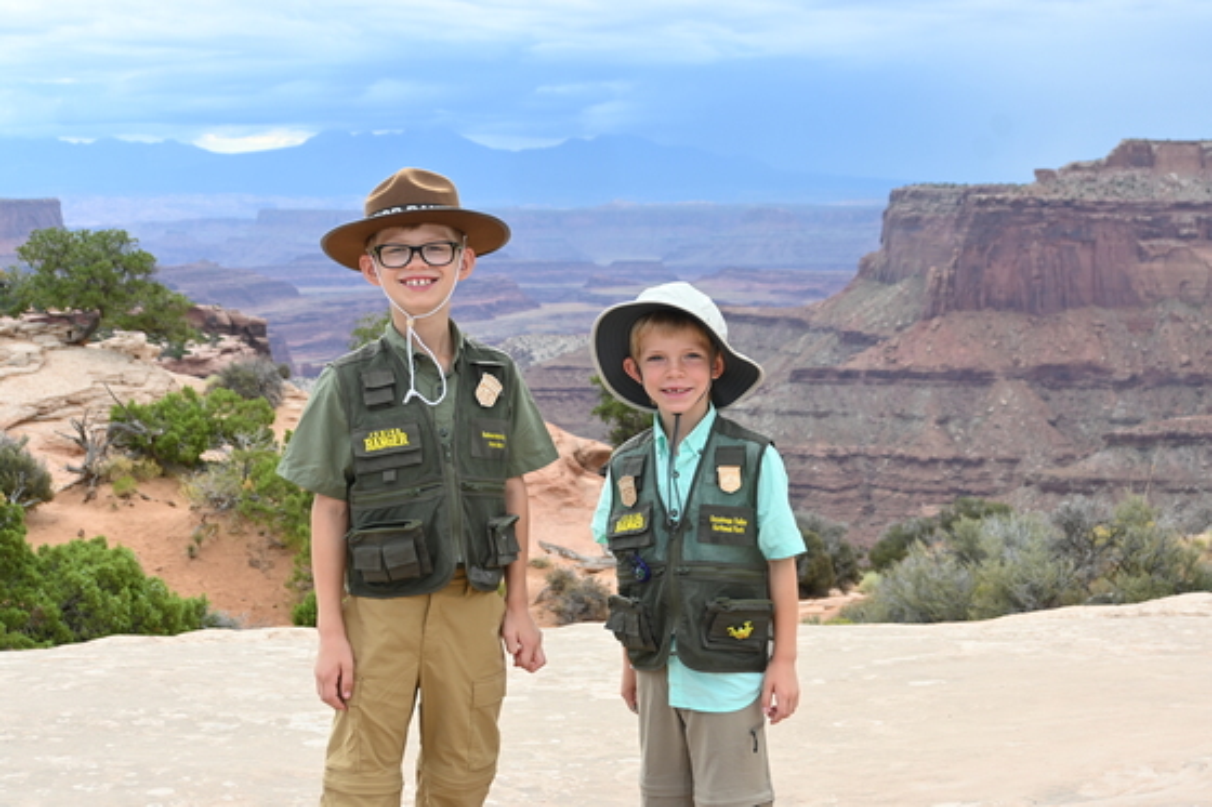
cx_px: 606
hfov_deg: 36.9
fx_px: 1817
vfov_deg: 25.0
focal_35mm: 54
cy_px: 404
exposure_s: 1/250
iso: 180
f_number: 5.6
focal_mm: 36
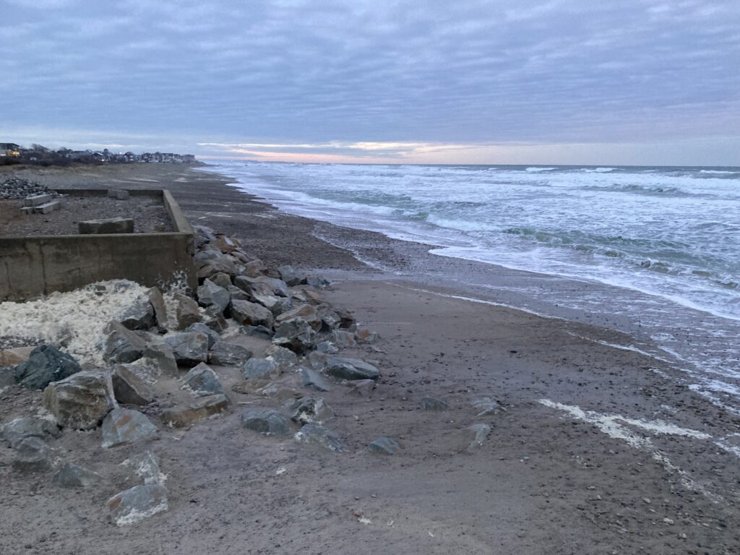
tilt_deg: -8.6
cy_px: 278
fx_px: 599
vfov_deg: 49.7
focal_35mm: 28
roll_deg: -0.9
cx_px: 370
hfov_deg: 63.4
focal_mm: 3.99
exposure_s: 1/45
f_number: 1.8
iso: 320
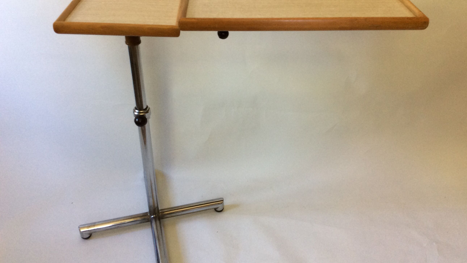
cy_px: 119
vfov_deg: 33.7
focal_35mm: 35
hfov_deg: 56.6
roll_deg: +1.0
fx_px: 433
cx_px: 235
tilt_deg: -36.2
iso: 64
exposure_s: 1/25
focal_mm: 3.3
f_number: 2.4
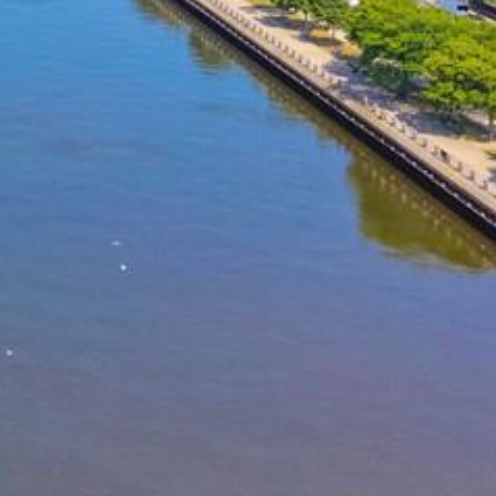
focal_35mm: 91
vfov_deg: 18.7
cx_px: -164
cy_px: 29
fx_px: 1475
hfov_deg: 17.8
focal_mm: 8.67
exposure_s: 1/2000
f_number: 1.8
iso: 200
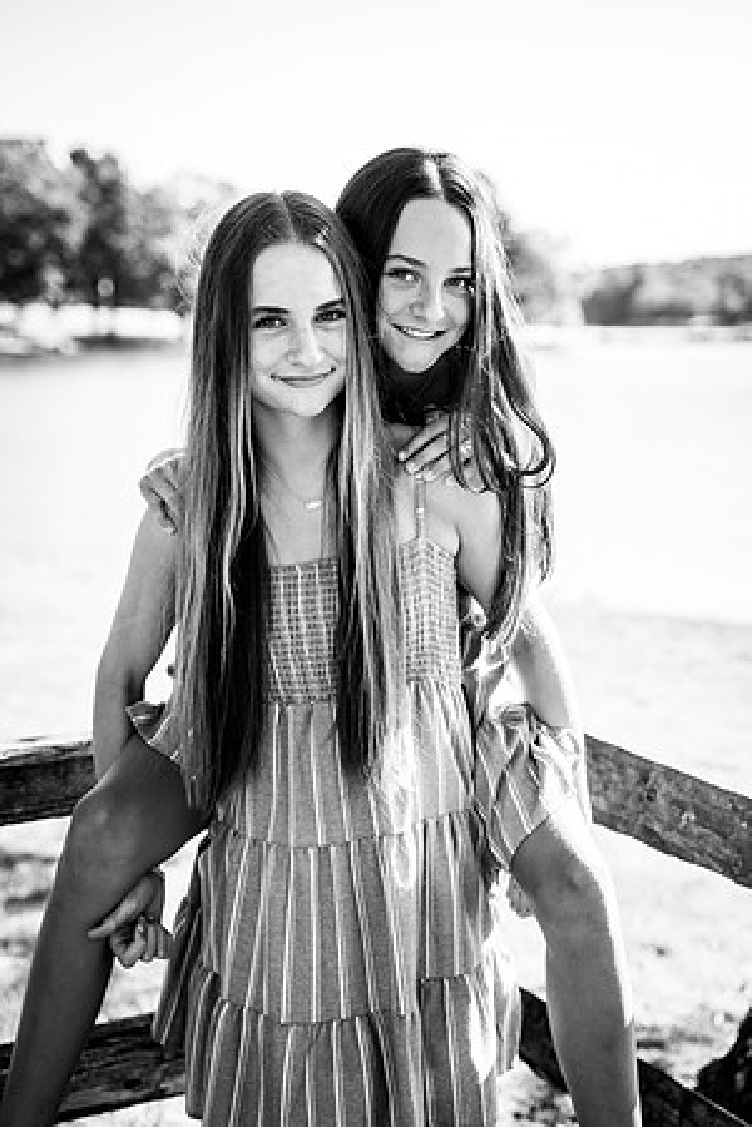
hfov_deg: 21.6
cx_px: 376
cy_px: 564
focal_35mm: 63
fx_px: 1974
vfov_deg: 31.9
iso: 125
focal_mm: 63
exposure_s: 1/250
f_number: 3.5
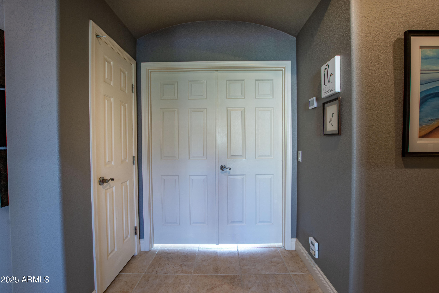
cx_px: 220
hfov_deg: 100.4
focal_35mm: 15
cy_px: 146
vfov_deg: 77.3
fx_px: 183
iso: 100
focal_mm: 10
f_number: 11
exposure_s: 1/1.25
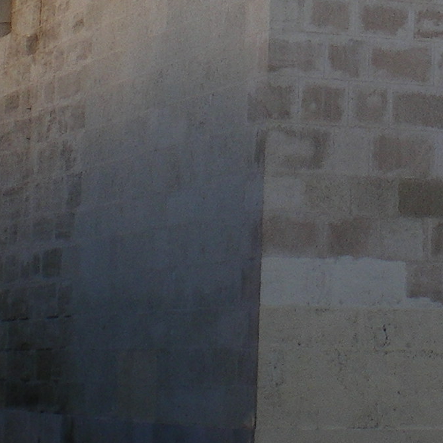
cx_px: 644
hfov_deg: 11.0
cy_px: -195
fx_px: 2230
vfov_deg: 11.0
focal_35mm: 154
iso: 64
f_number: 4.6
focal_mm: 6.3
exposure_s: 1/125
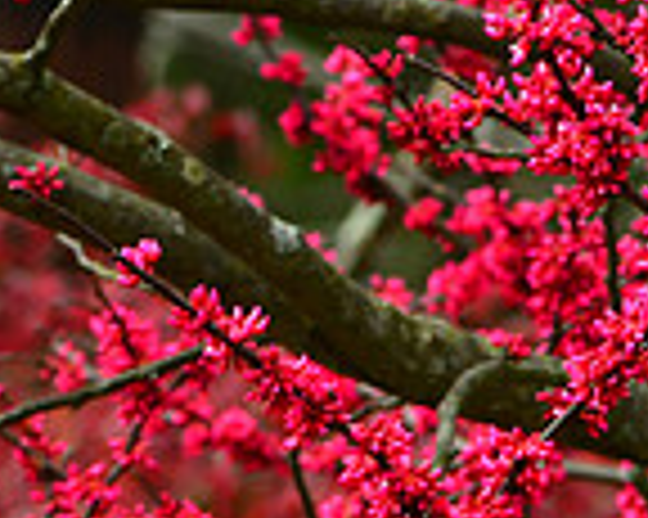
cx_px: -104
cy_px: 250
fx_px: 26046
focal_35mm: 1359
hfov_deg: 1.4
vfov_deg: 1.1
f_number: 16
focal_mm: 240
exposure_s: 1/100
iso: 250
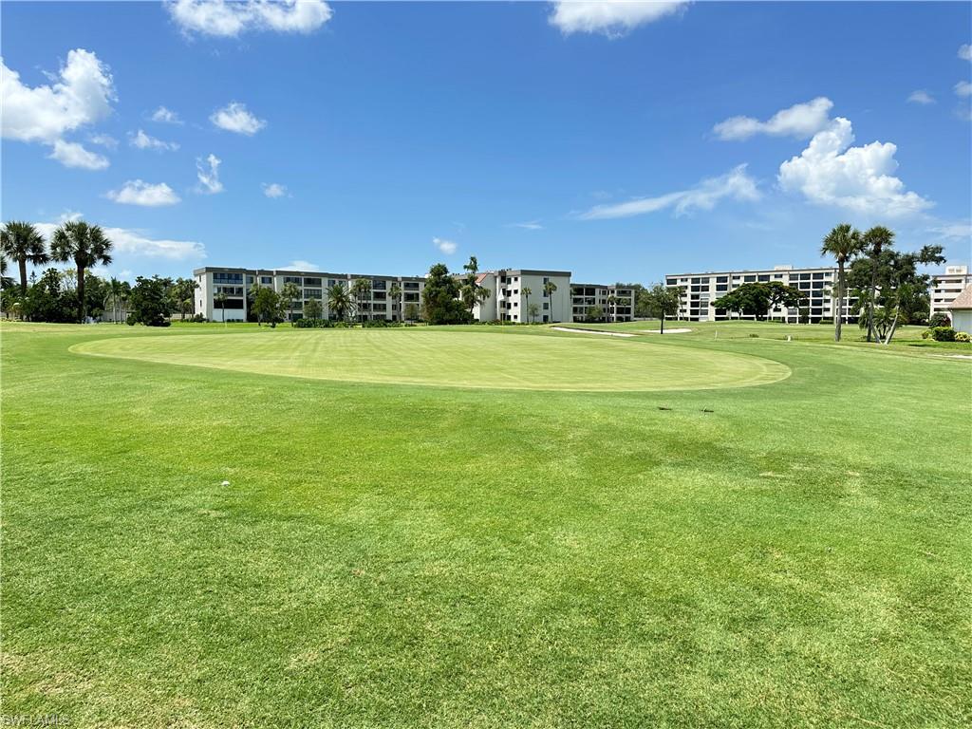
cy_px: 364
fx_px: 674
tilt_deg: -5.0
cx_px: 486
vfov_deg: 56.8
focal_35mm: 24
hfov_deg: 71.6
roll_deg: -1.0
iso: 80
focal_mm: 6.86
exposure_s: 1/2809
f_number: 1.78
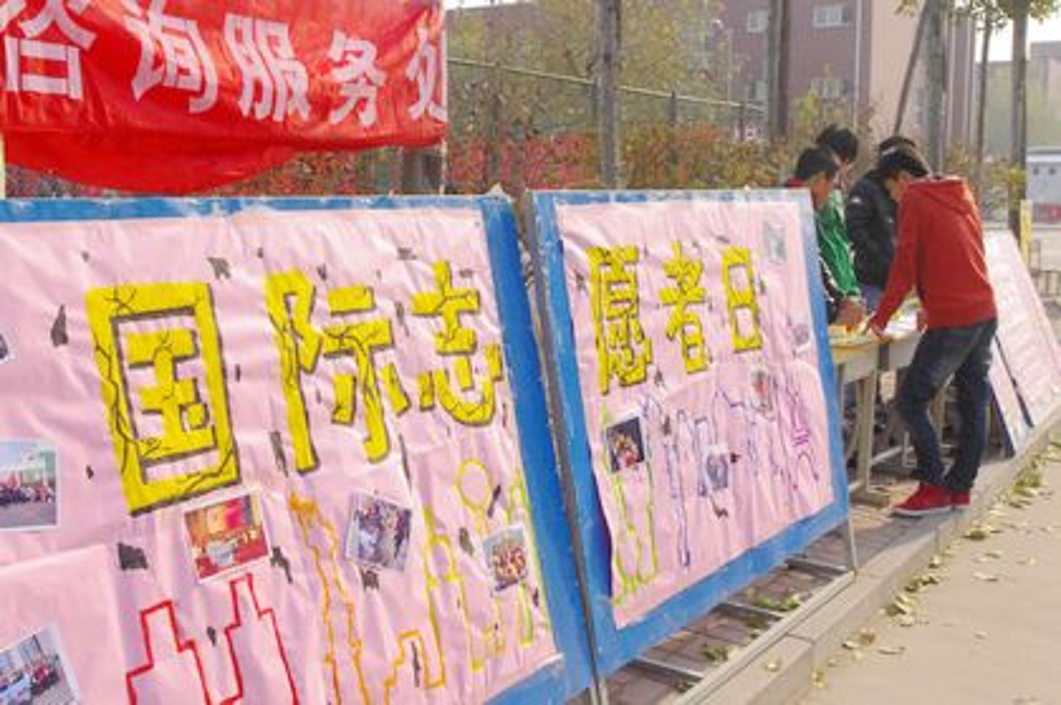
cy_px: 352
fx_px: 1236
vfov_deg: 31.8
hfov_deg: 46.4
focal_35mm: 42
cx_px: 530
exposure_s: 1/1600
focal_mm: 28.13
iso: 3200
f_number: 11
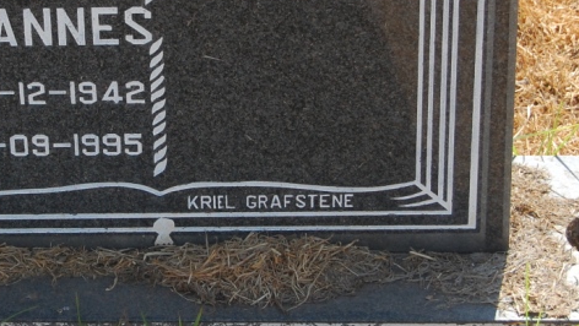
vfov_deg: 7.9
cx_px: 158
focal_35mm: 153
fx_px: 2352
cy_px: 46
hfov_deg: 14.0
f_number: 7.1
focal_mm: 45
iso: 400
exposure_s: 1/500
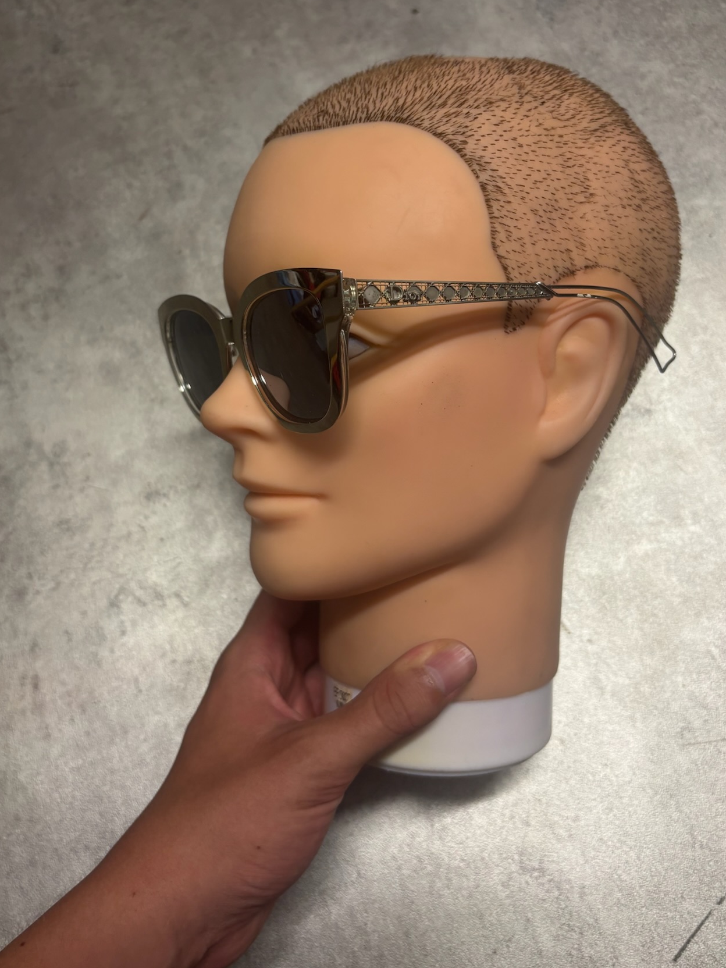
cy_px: 404
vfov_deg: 56.5
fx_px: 895
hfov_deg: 44.2
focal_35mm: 32
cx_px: 367
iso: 125
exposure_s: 1/50
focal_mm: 5.96
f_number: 1.6
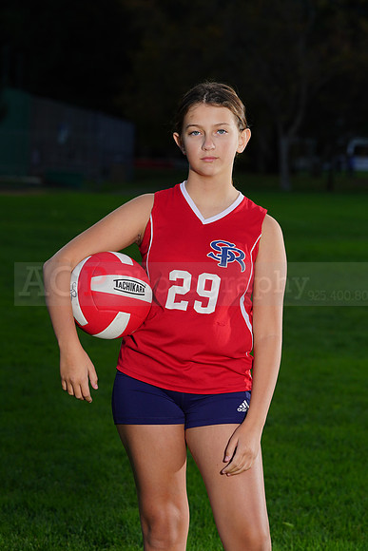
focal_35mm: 166
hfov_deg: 8.3
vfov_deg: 12.4
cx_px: 184
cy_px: 276
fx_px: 2544
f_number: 9
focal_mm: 166
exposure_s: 1/250
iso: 200
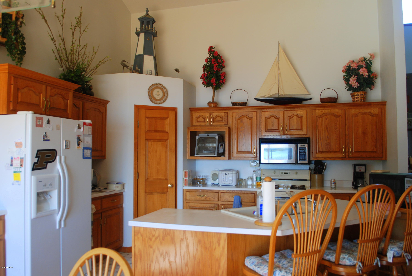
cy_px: 138
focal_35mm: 27
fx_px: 309
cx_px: 206
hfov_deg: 67.3
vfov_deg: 48.0
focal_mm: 18
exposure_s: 1/50
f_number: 3.5
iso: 200
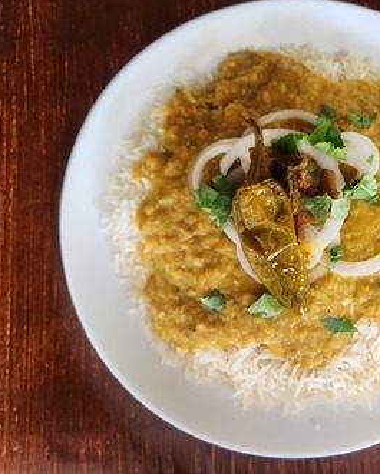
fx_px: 436
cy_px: 230
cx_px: 285
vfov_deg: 57.2
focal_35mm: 31
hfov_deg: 45.5
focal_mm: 5.4
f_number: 1.8
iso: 200
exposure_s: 1/120
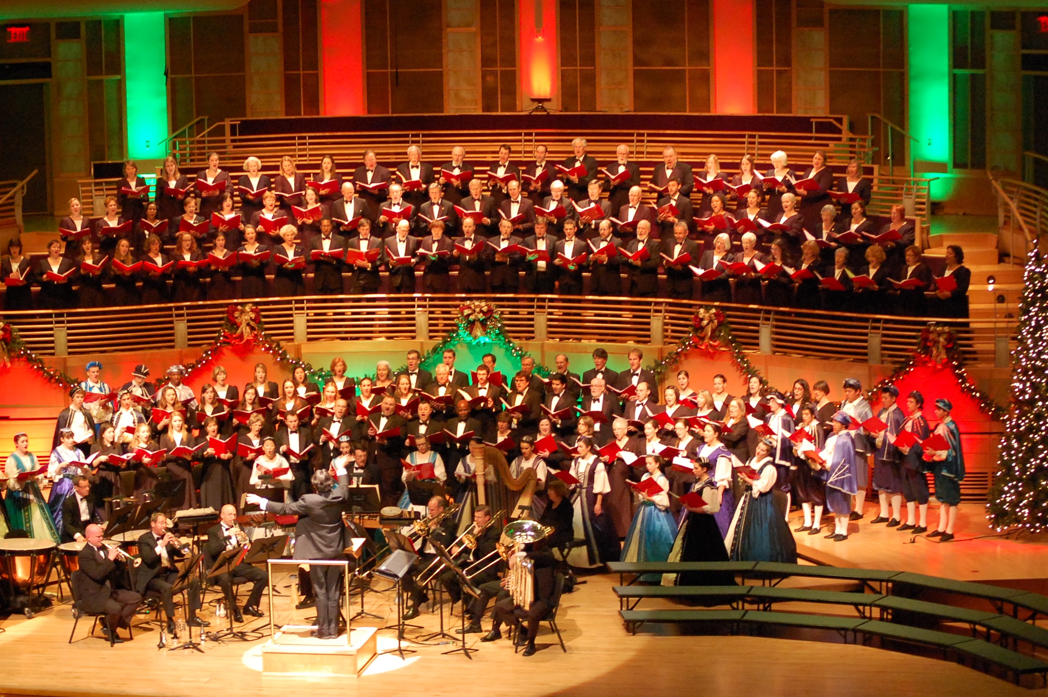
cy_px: 413
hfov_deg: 19.0
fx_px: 3131
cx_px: 386
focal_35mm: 108
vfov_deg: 12.7
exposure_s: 1/25
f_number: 4
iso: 1600
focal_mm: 55
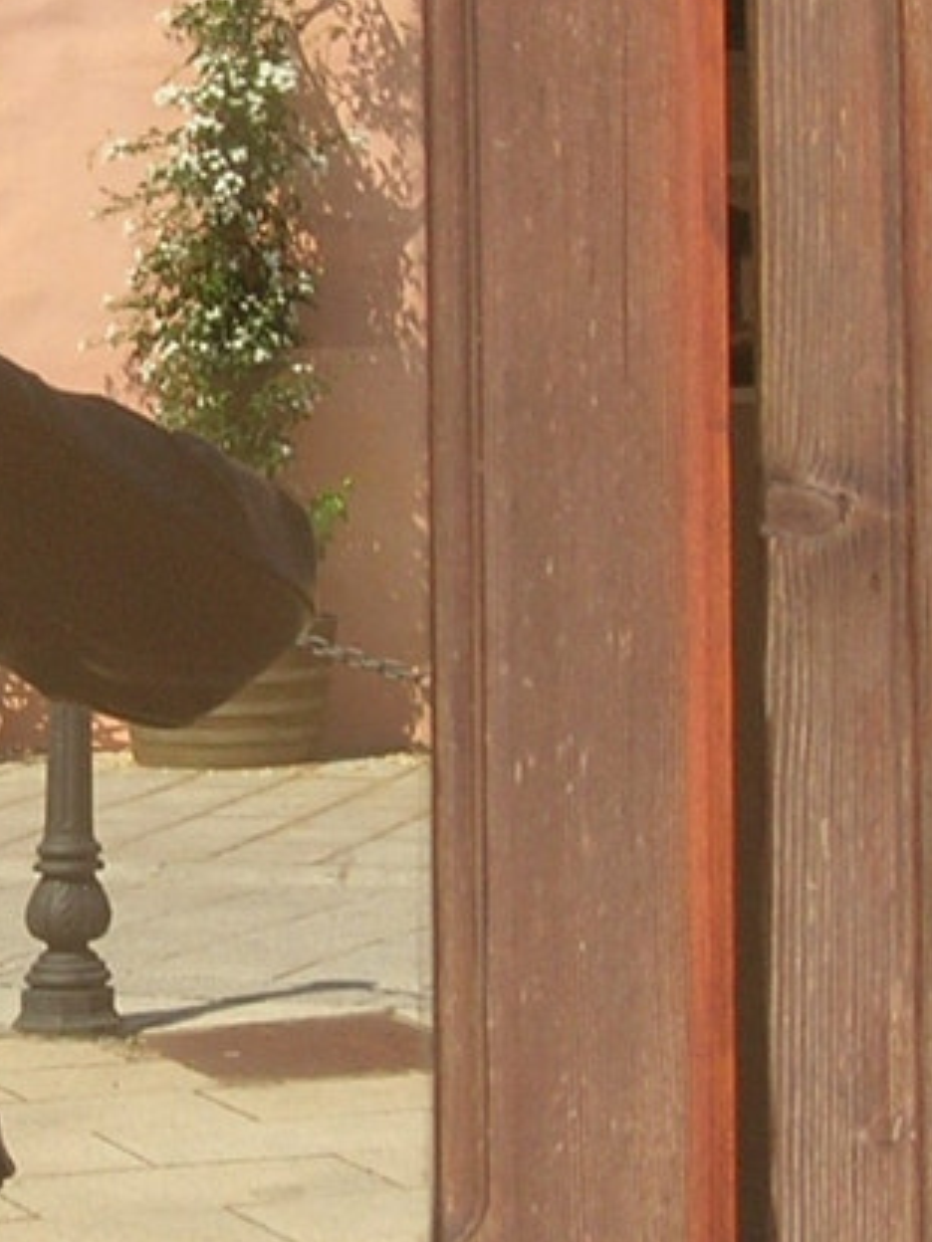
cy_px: 460
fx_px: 5241
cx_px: -116
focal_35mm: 146
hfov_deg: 10.0
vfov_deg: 13.5
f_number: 4.8
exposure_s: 1/76.1
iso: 64
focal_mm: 7.8
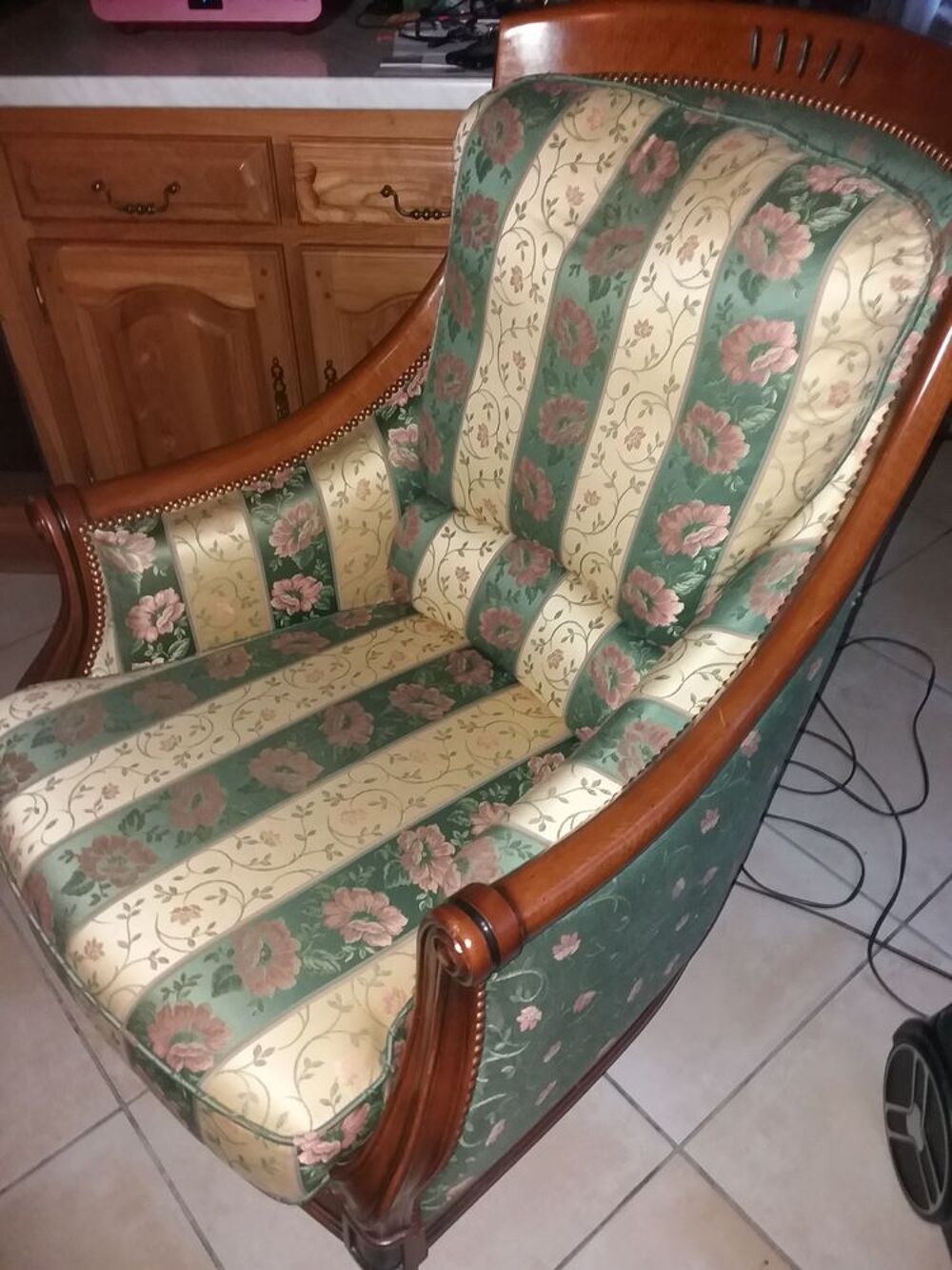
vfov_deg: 63.4
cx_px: 476
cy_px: 635
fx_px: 1027
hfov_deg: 49.8
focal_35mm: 28
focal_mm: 3.7
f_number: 1.9
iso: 160
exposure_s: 1/15
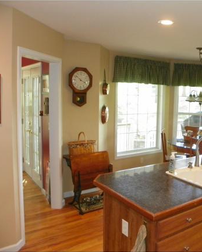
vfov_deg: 52.8
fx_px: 254
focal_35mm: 34
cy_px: 126
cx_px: 147
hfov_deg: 42.3
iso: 200
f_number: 2.8
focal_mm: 4.6
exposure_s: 1/30
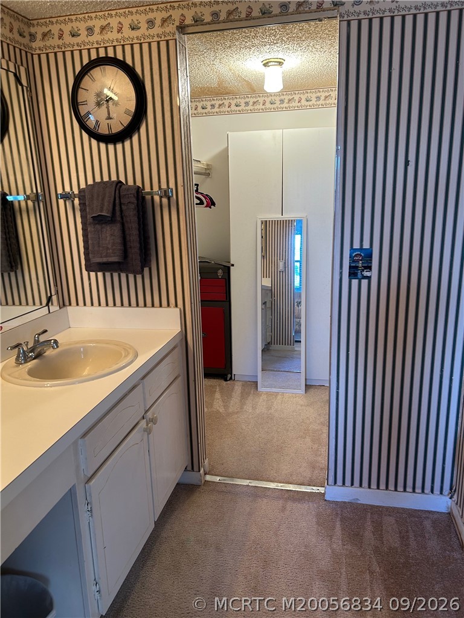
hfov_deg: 53.1
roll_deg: +1.7
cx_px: 232
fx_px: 465
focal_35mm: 26
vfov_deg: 67.3
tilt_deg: -14.0
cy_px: 309
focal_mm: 5.7
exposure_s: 1/60
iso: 125
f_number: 1.5
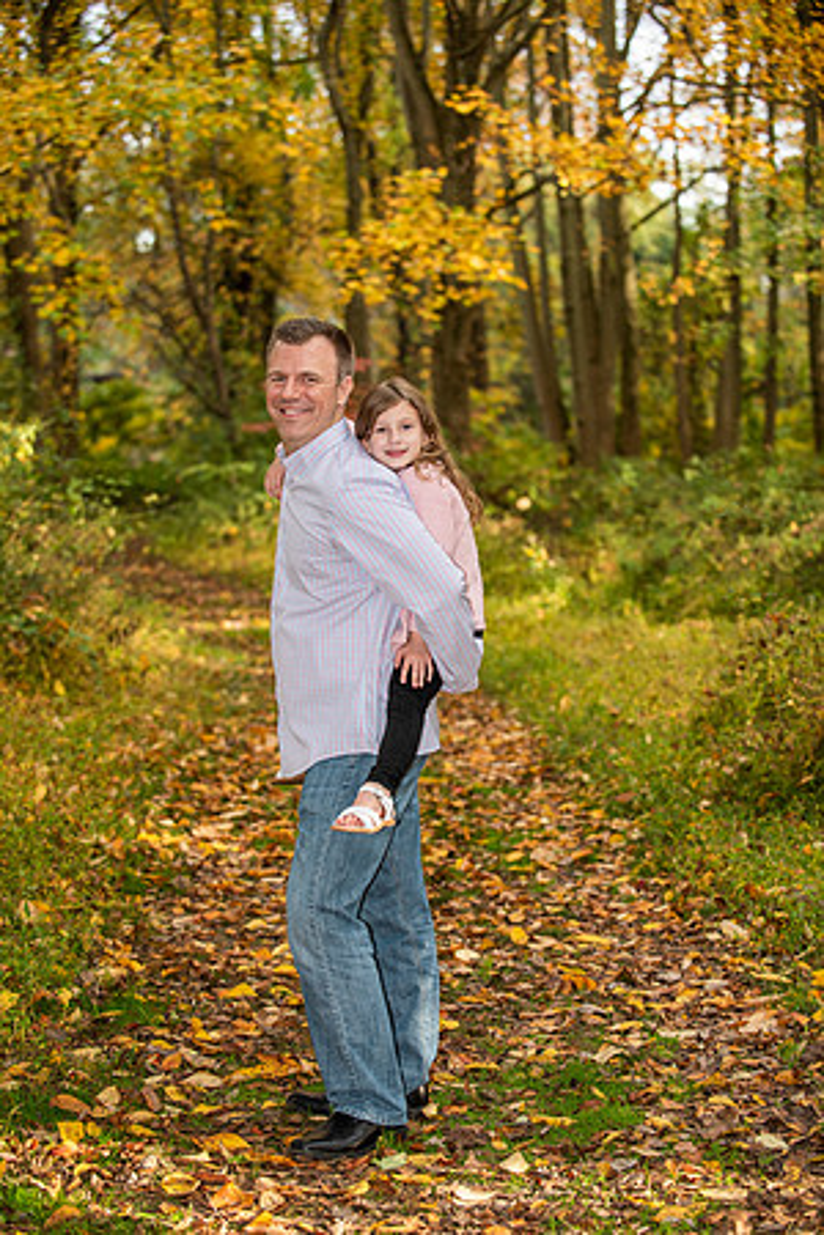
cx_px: 412
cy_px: 618
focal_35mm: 80
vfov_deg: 25.4
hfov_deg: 17.1
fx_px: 2746
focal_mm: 80
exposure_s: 1/125
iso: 250
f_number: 3.5
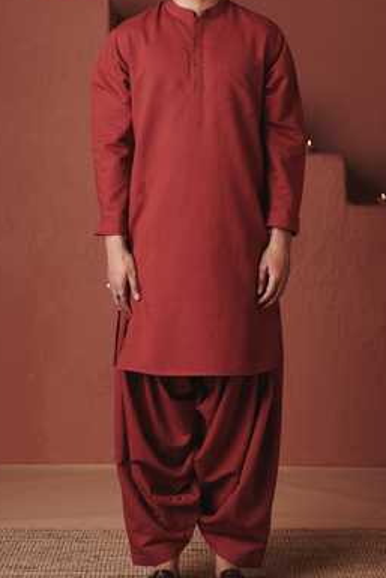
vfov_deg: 27.0
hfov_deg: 18.2
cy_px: 251
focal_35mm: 75
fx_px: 1205
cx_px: 192
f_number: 5.6
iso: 200
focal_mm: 55
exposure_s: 1/160
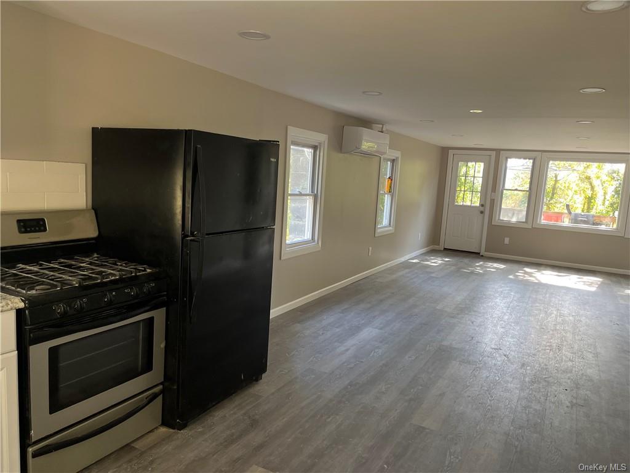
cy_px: 236
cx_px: 315
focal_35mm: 26
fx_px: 473
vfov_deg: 53.1
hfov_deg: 67.3
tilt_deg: -8.0
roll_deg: -4.4
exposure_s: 1/102
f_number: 1.6
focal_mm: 5.1
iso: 125
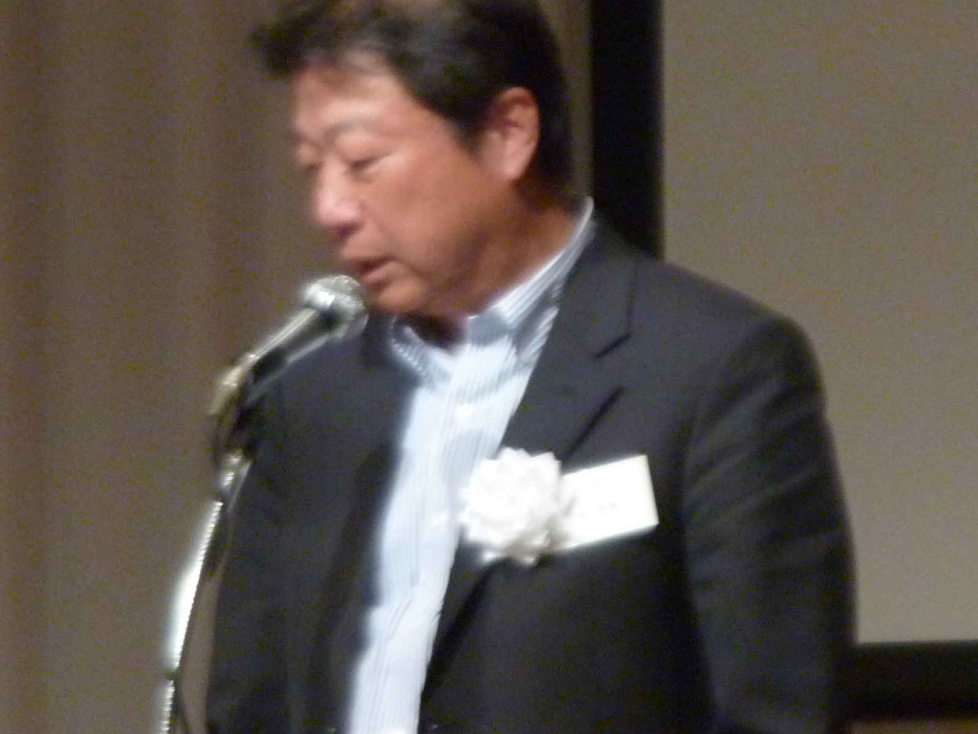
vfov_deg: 2.2
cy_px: 329
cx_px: 421
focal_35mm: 685
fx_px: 19353
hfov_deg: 2.9
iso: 400
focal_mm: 49.2
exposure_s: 1/60
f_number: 4.9
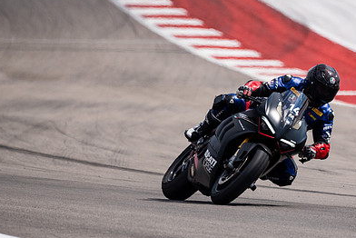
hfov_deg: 1.9
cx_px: 223
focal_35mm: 1109
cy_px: 126
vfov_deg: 1.2
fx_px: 10975
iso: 250
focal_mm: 500
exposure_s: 1/2500
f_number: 5.6
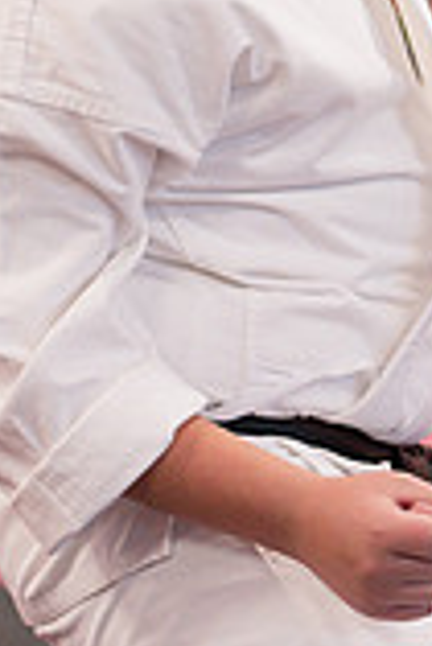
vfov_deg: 6.5
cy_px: -272
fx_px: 5657
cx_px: 181
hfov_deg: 4.4
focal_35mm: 315
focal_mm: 110
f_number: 3.5
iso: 1600
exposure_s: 1/400
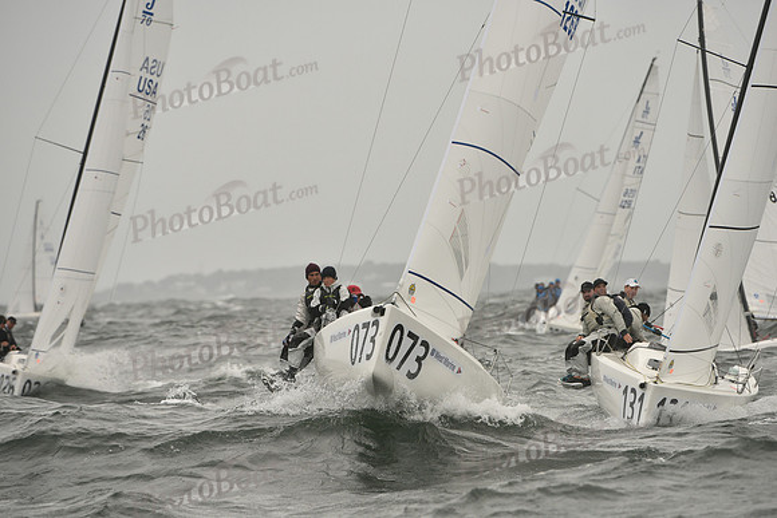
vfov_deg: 3.4
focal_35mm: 400
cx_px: 388
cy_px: 259
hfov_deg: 5.2
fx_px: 8635
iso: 400
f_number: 7.1
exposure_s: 1/1250
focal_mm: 400
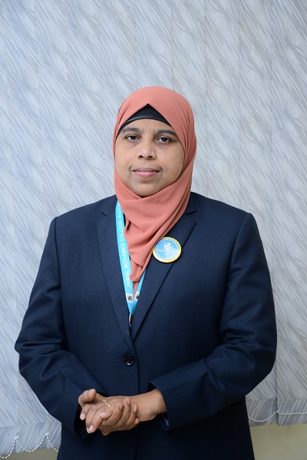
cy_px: 230
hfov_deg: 15.2
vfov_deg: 22.6
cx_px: 154
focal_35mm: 90
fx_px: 1151
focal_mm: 60
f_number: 5
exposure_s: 1/125
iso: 500
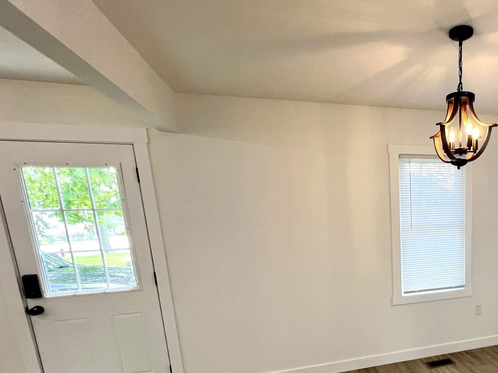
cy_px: 277
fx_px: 316
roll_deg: +1.7
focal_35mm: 22
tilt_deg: -10.5
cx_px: 402
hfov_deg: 68.7
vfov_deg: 58.1
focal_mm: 1.57
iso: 100
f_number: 1.8
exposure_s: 1/120
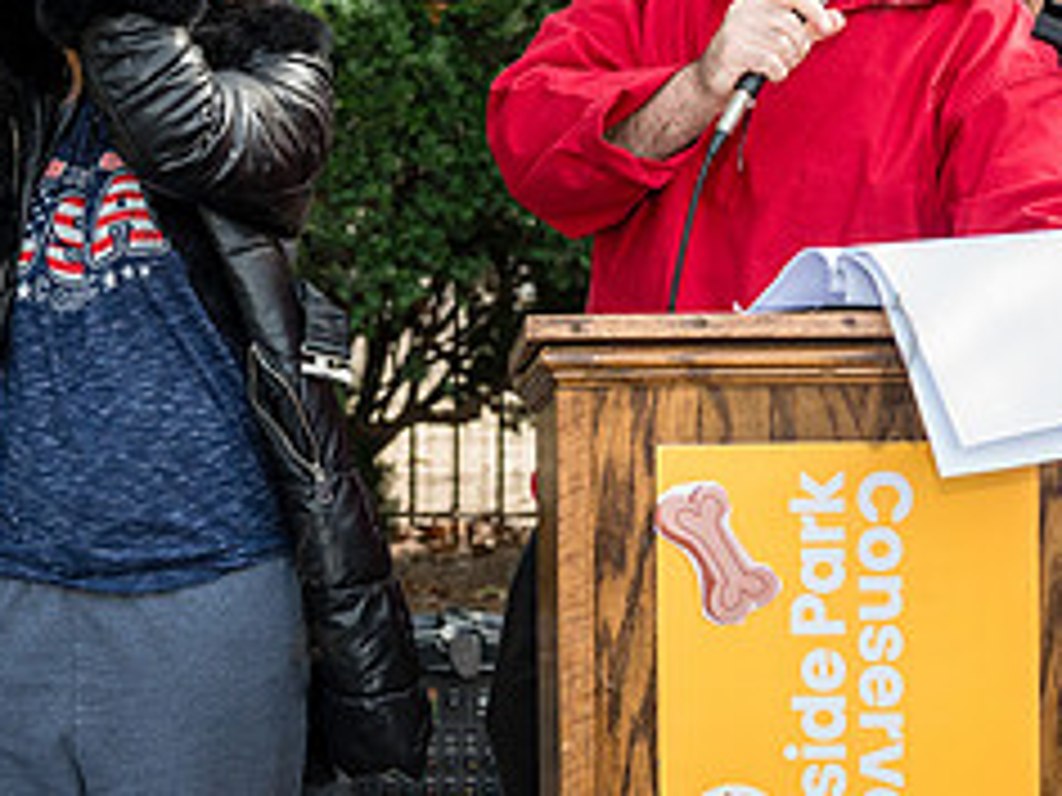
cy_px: 154
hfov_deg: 18.8
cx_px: 345
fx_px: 3191
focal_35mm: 104
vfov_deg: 14.1
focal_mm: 42
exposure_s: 1/800
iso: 1000
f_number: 4
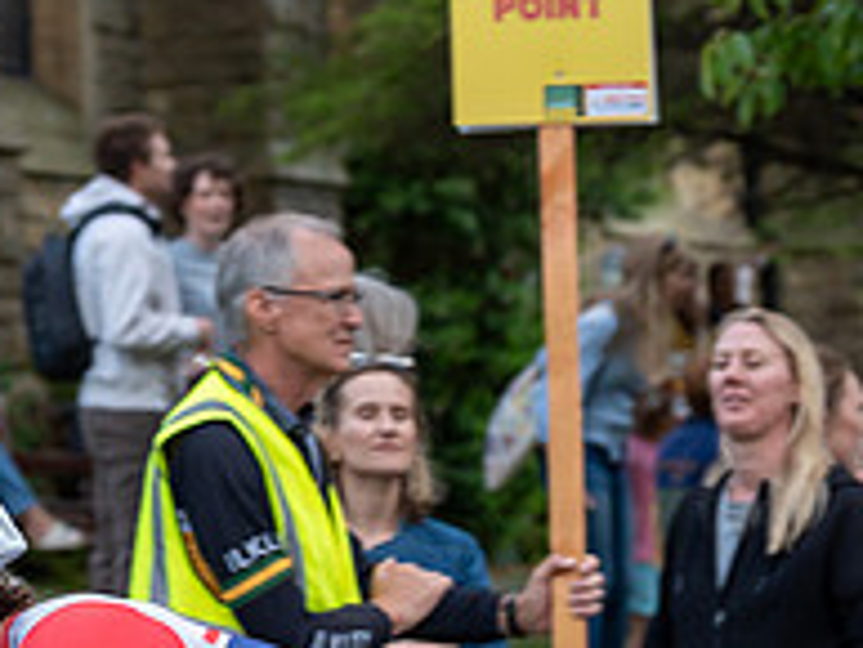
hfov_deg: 9.7
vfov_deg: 7.3
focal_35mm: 202
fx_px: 5039
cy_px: 664
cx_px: 49
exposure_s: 1/800
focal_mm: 70
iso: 1250
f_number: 3.5
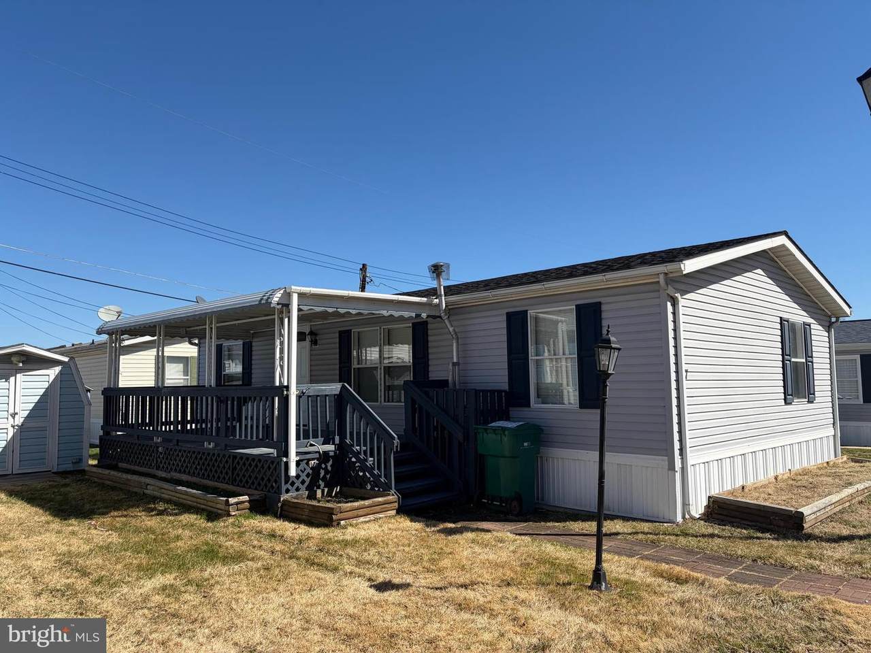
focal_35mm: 26
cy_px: 326
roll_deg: -0.1
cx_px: 436
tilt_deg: +2.9
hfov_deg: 67.3
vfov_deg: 53.1
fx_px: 654
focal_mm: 5.96
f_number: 1.6
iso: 64
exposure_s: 1/6329
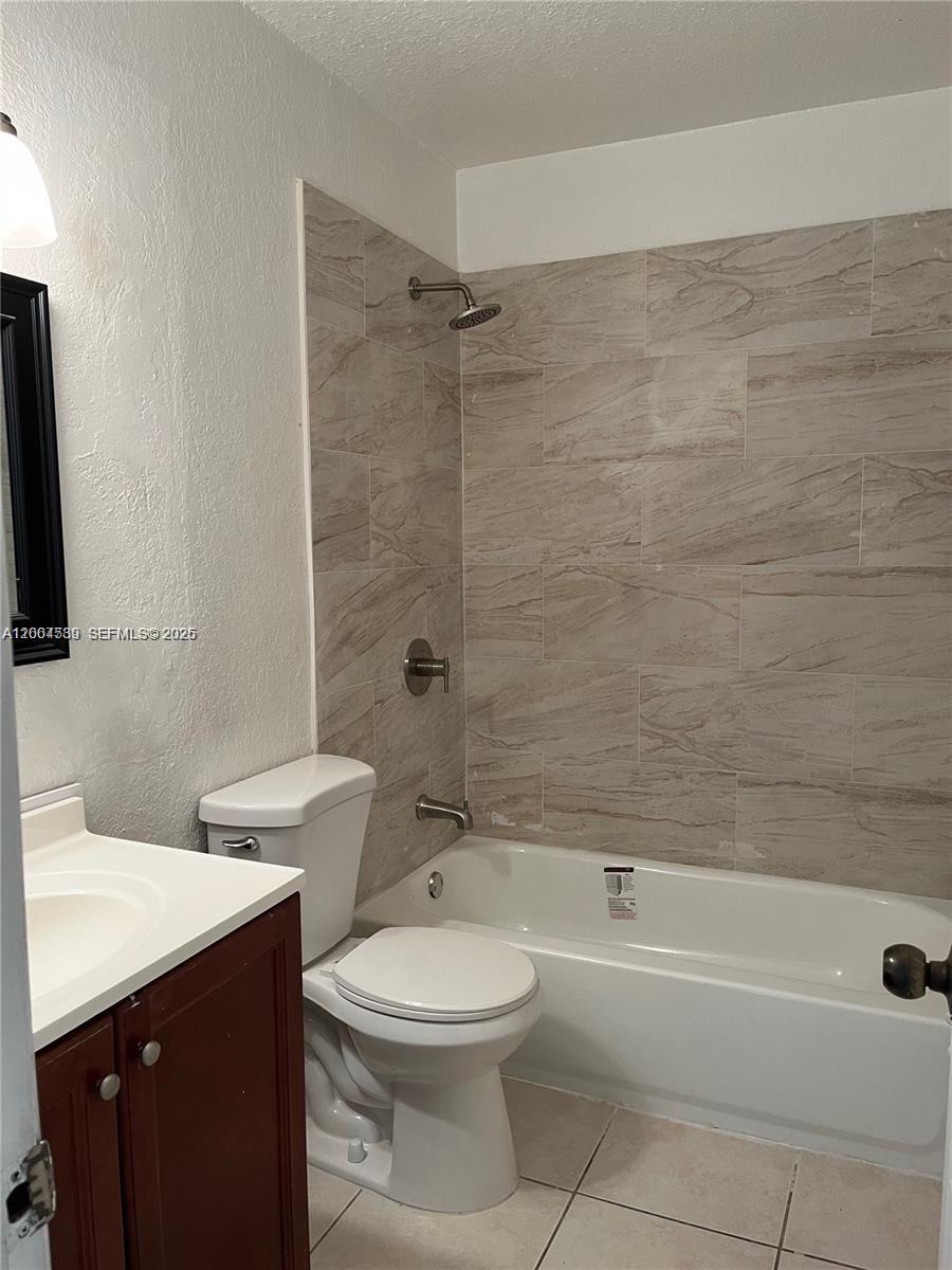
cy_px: 635
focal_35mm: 26
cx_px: 476
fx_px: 953
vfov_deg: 67.3
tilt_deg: -6.0
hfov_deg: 53.1
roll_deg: +0.8
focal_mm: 5.1
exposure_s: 1/60
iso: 100
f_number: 1.6
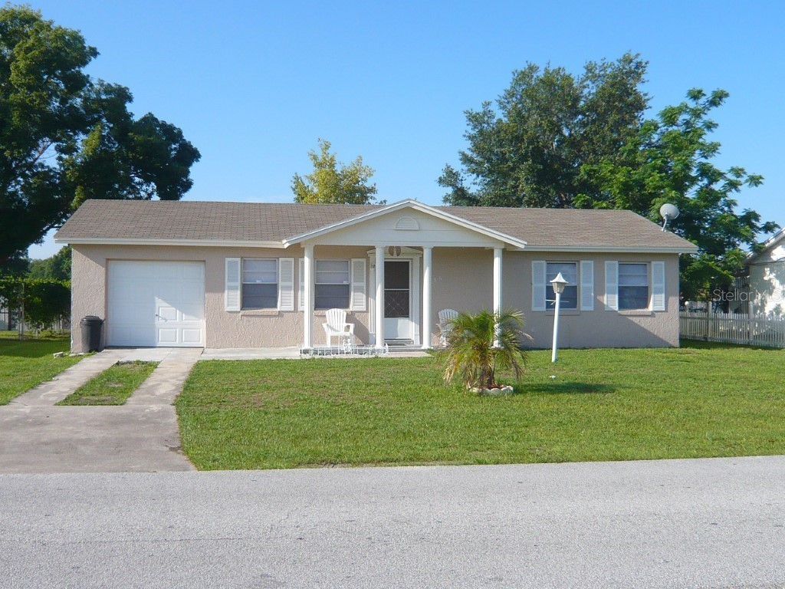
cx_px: 392
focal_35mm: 37
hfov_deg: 50.1
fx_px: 839
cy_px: 294
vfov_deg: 38.7
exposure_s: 1/160
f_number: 8
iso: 100
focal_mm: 4.6
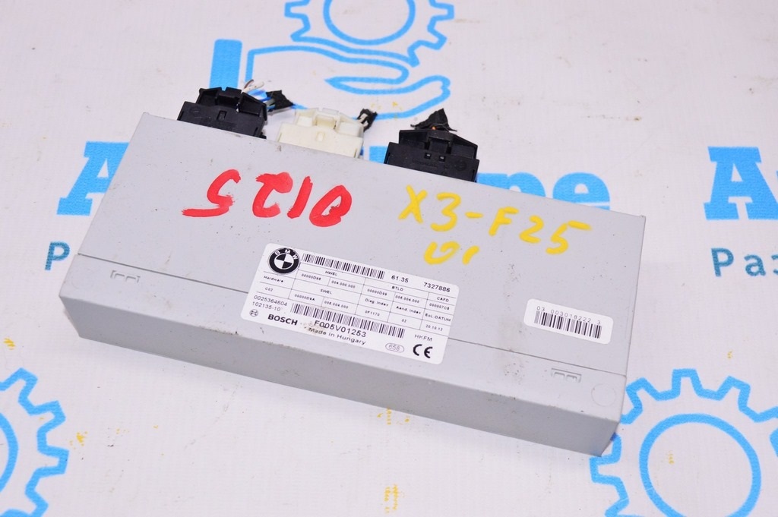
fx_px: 1036
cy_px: 258
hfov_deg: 41.1
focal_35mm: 48
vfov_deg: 28.0
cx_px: 389
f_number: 8
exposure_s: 1/200
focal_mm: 32
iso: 1600
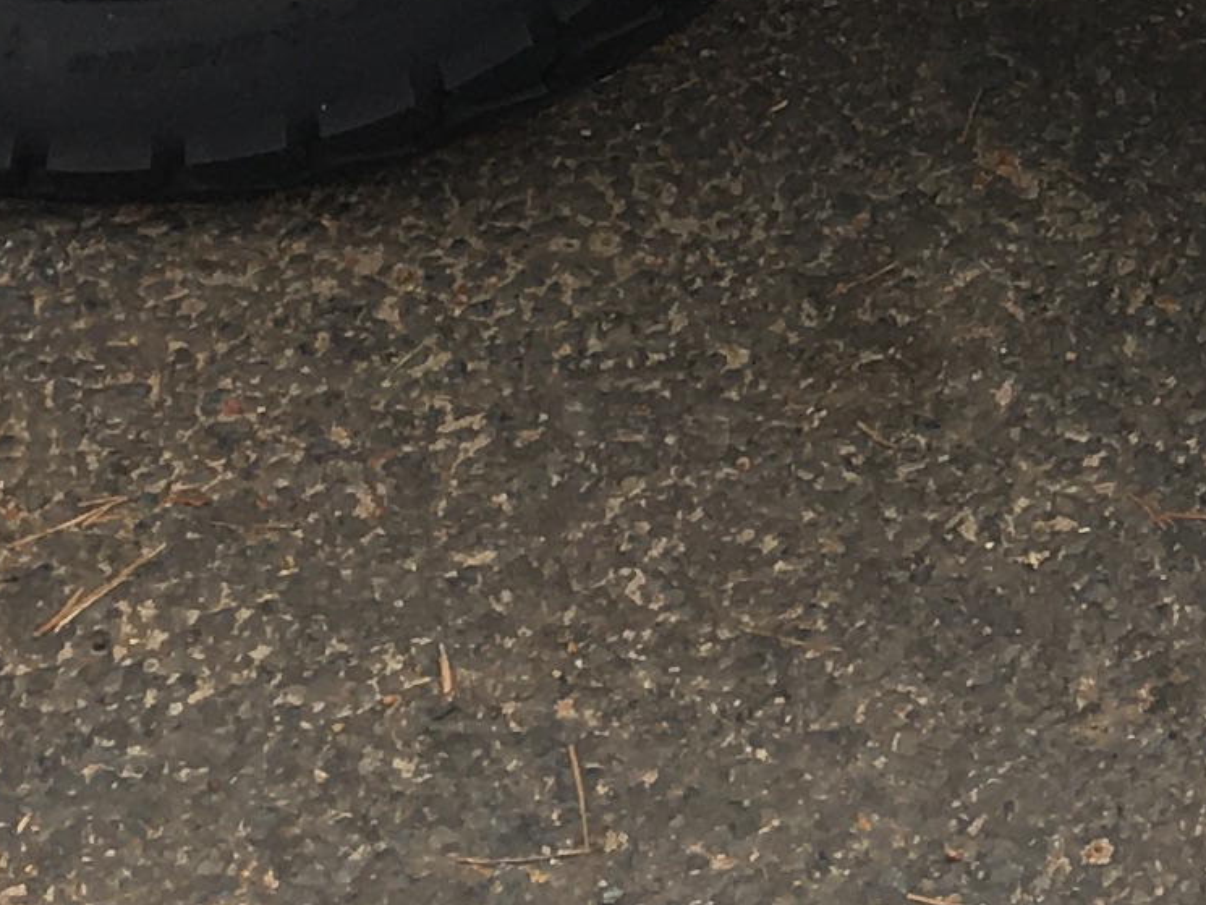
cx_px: 2106
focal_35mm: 157
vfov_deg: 8.8
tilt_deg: -33.0
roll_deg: -0.9
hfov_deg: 11.7
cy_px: -1086
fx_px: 5471
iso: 25
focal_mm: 4.15
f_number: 2.2
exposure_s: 1/272
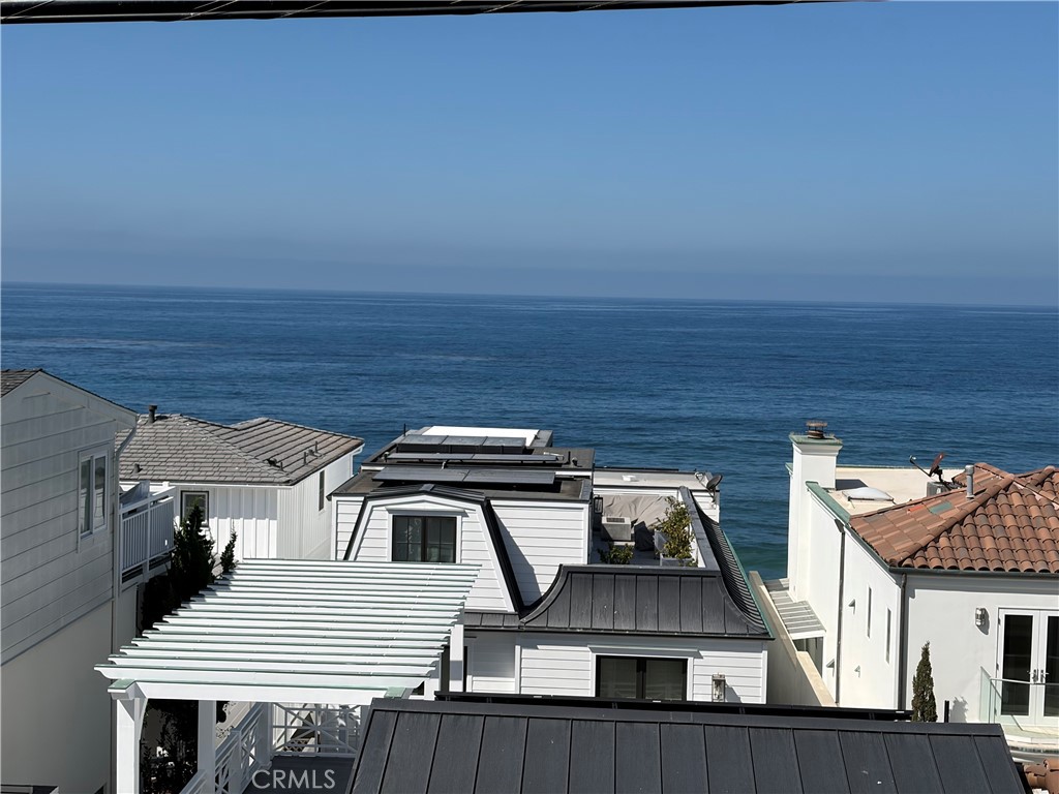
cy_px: 397
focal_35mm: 52
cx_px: 530
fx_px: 1591
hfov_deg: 36.8
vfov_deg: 28.0
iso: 40
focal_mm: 5.96
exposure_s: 1/5348
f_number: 1.6
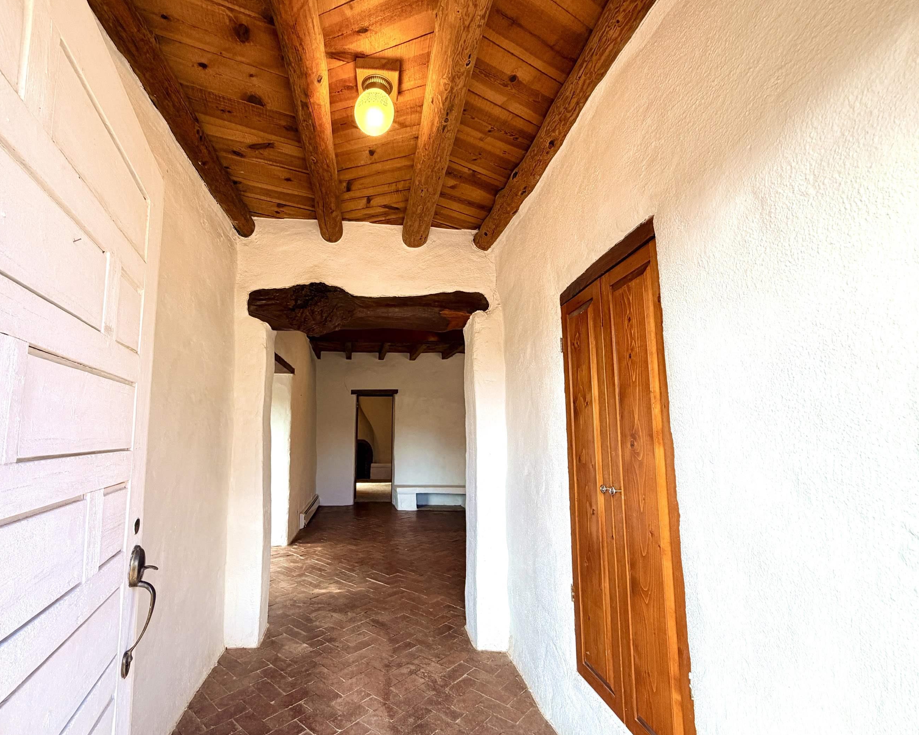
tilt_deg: +5.6
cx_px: 385
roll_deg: -0.8
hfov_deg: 92.3
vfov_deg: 80.3
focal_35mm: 16
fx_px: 435
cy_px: 393
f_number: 2.2
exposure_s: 1/120
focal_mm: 2.22
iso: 80
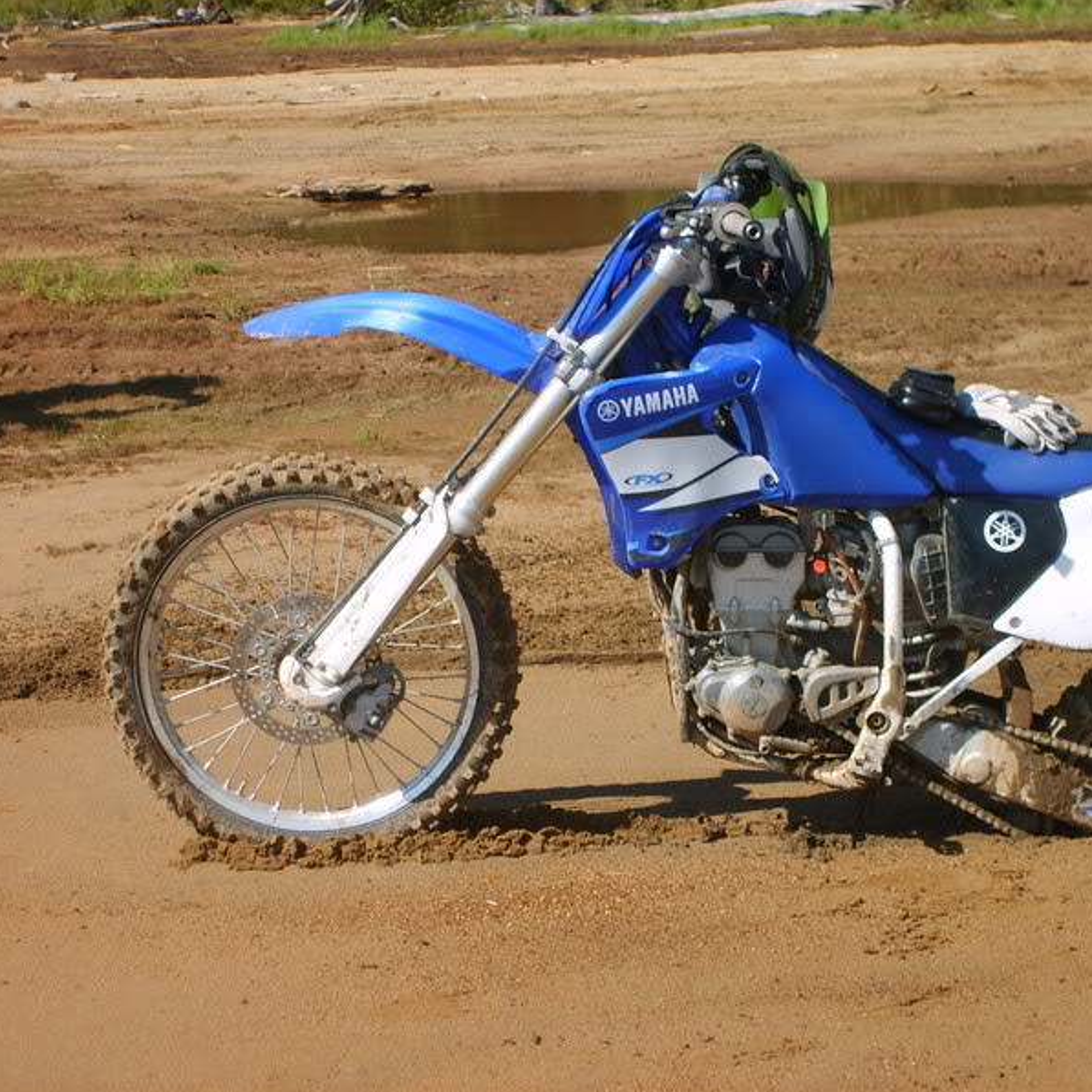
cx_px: 691
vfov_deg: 18.1
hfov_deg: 18.1
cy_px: 545
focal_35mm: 96
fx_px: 3426
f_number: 4.2
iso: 50
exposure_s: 1/350
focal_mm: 13.7
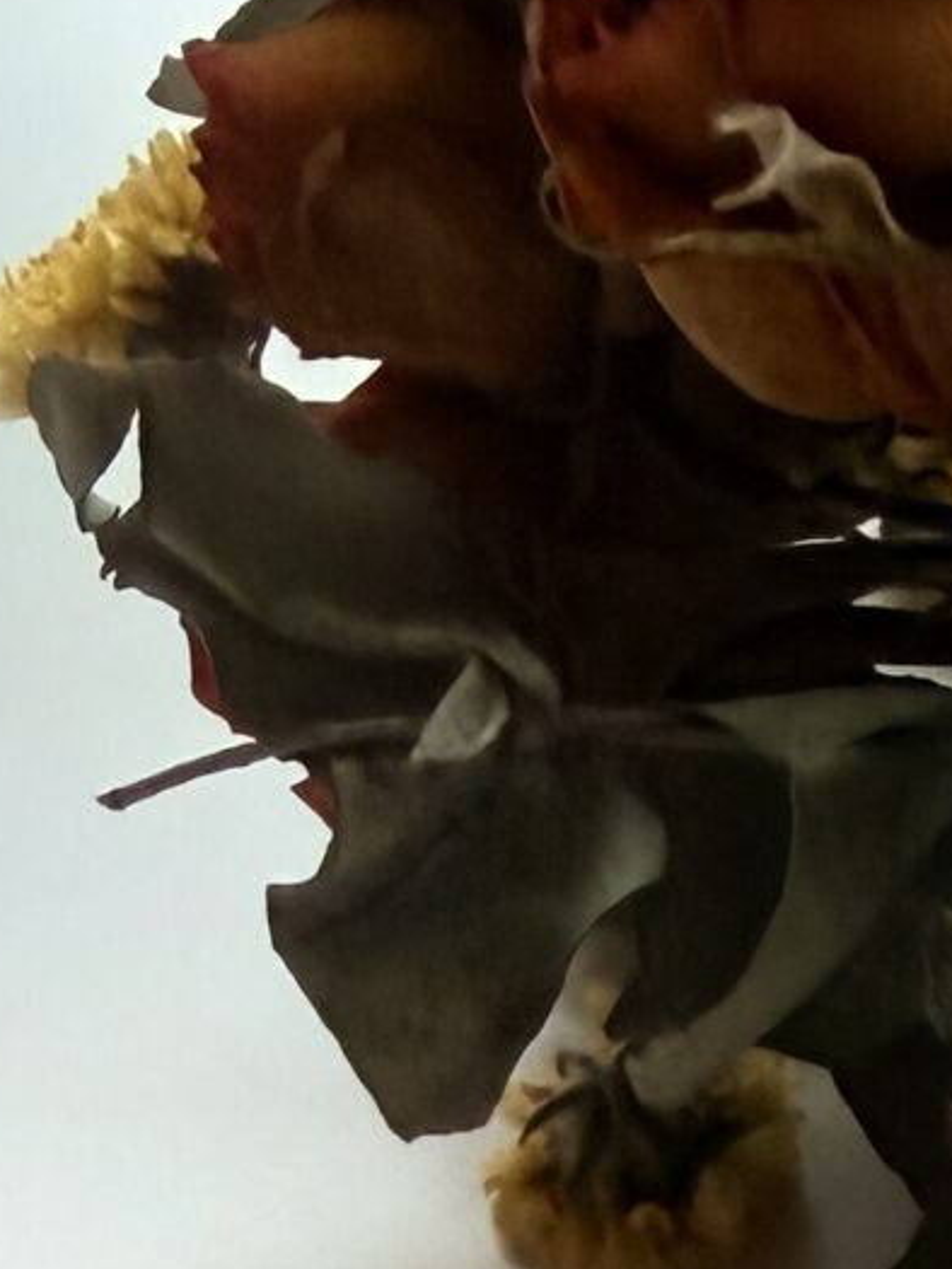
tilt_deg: -60.1
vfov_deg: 13.6
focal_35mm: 117
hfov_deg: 11.9
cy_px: 2748
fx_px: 4289
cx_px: 1587
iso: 125
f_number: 2.2
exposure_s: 1/100
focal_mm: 2.22
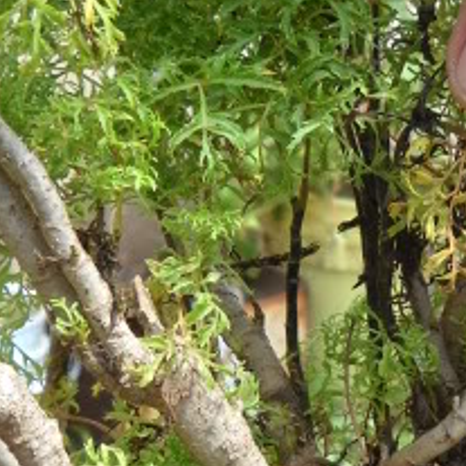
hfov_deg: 15.4
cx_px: 387
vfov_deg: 15.3
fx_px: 1706
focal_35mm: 112
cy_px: 437
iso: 64
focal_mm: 6.72
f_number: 3.1
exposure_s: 1/228
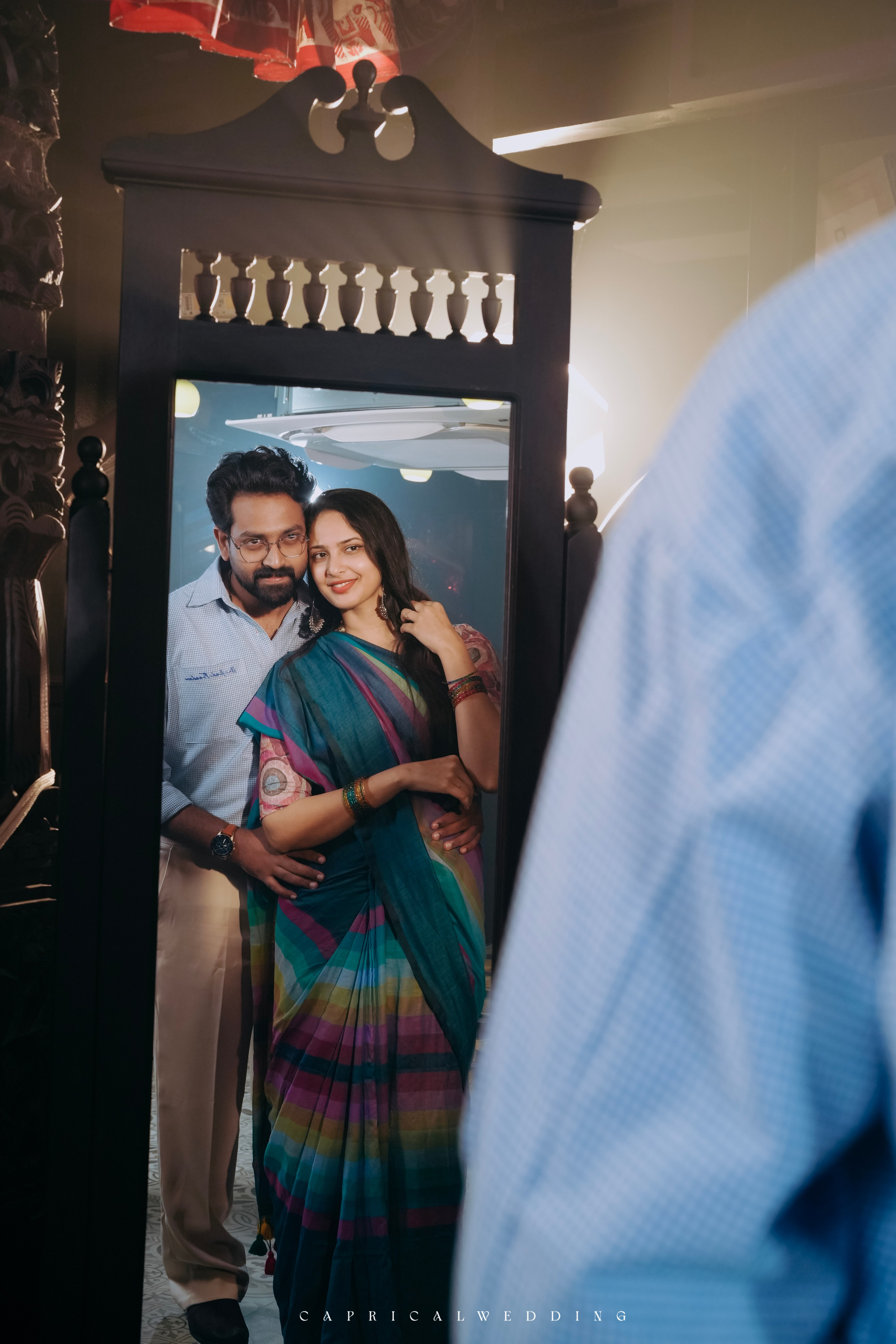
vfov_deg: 39.6
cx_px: 448
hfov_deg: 27.0
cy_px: 672
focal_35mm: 50
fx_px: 1867
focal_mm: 50
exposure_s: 1/200
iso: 1600
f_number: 6.3
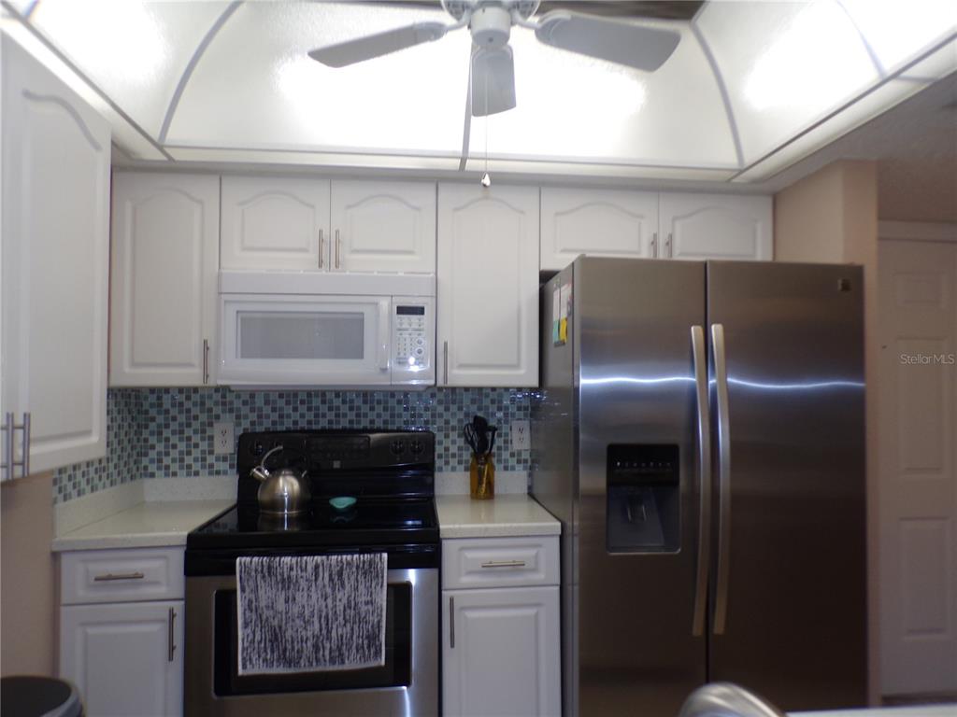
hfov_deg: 71.6
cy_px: 358
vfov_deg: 56.8
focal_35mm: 24
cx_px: 478
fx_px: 664
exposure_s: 1/45
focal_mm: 4.3
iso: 100
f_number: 3
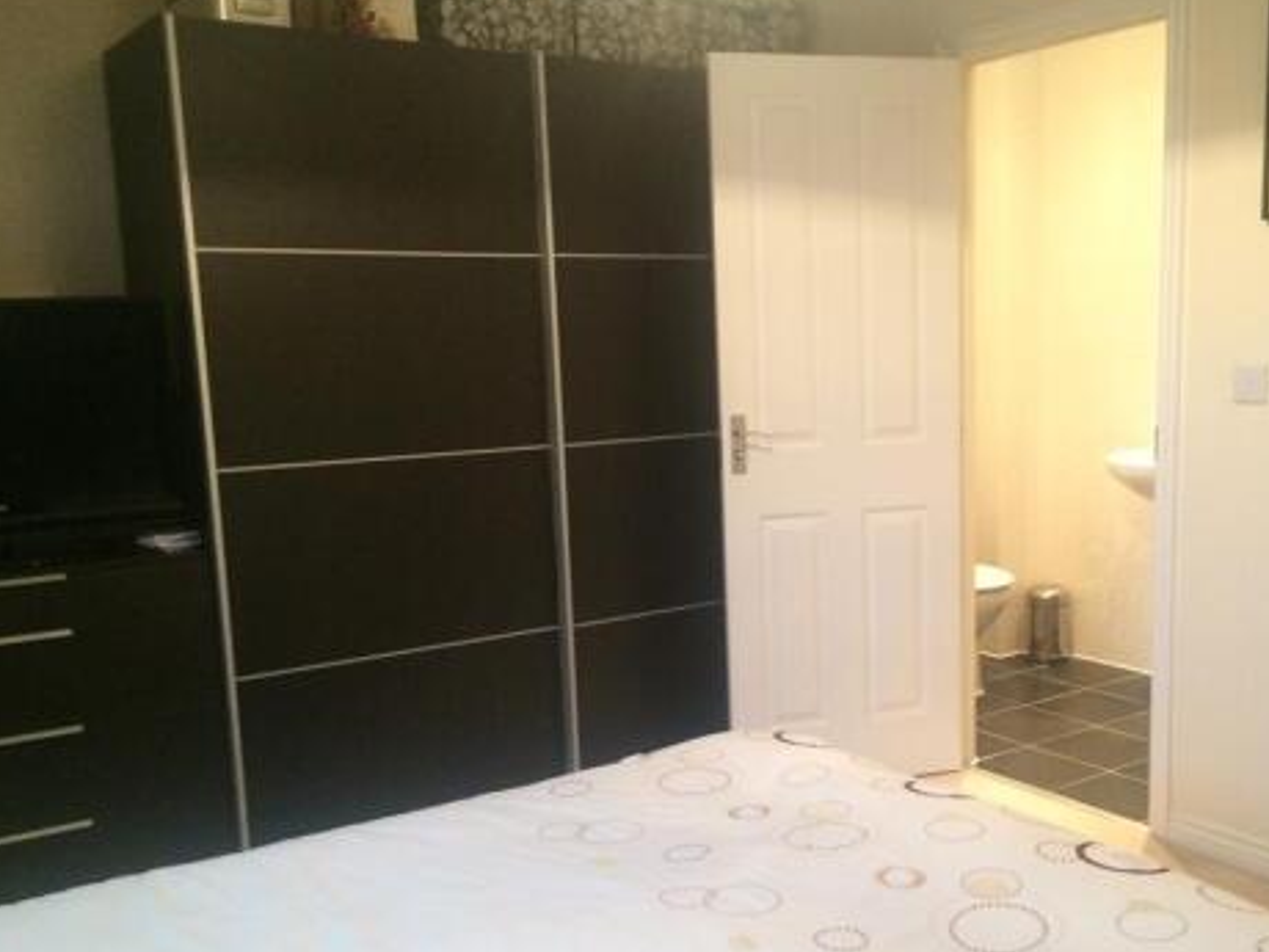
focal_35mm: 38
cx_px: 782
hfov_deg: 48.6
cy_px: 564
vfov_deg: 37.6
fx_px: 1393
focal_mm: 4.12
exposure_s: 1/20
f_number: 2.2
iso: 320
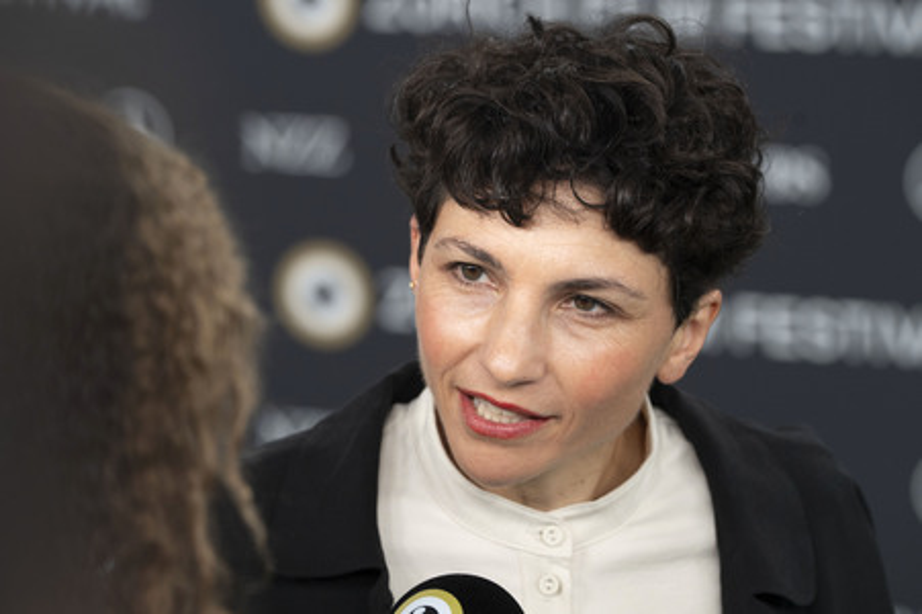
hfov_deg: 10.3
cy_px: 307
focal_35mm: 200
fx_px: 5118
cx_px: 461
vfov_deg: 6.9
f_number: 6.3
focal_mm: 200
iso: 1600
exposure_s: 1/400
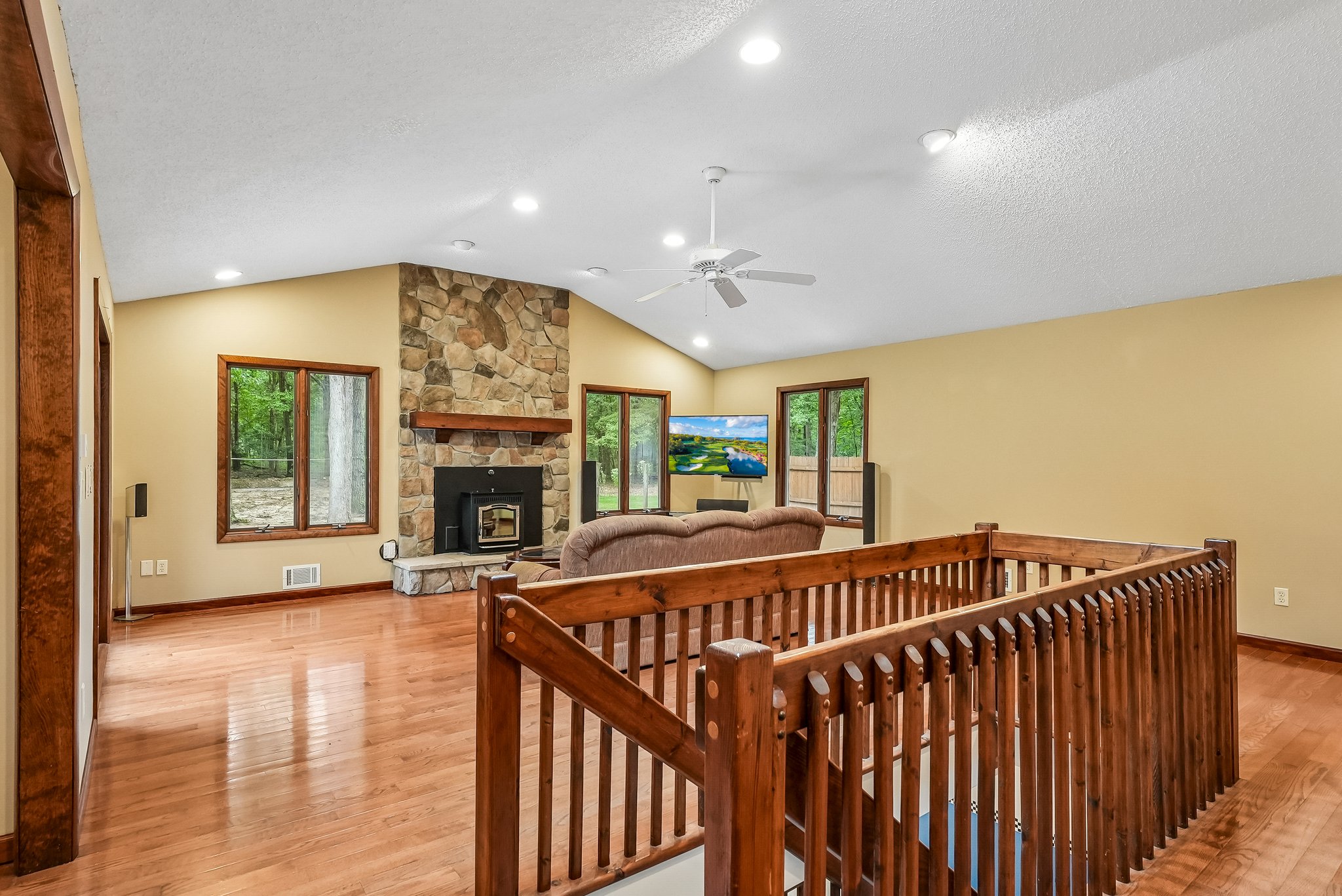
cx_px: 671
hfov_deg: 89.7
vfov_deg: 67.1
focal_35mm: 18
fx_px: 675
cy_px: 448
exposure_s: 1/30
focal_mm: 18.1
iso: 1600
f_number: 7.1
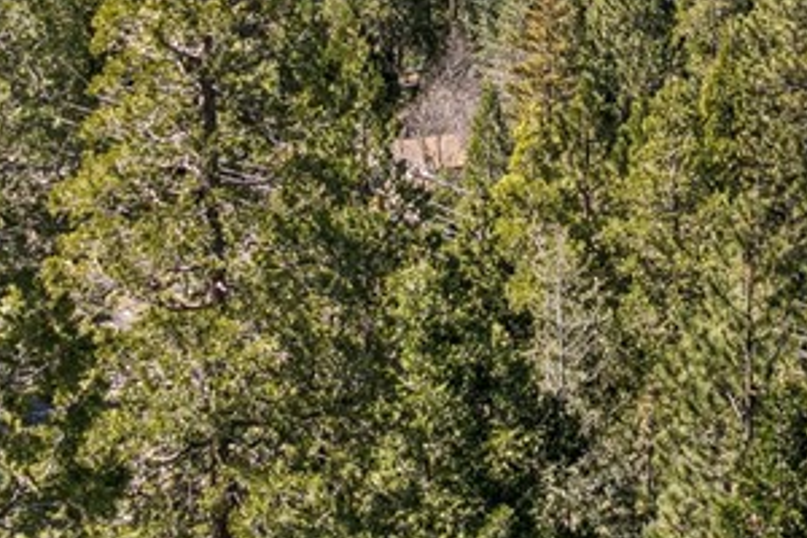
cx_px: 820
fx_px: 1905
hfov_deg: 22.9
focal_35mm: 85
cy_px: -210
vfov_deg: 15.1
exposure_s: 1/80
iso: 110
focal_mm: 12.3
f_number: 2.8
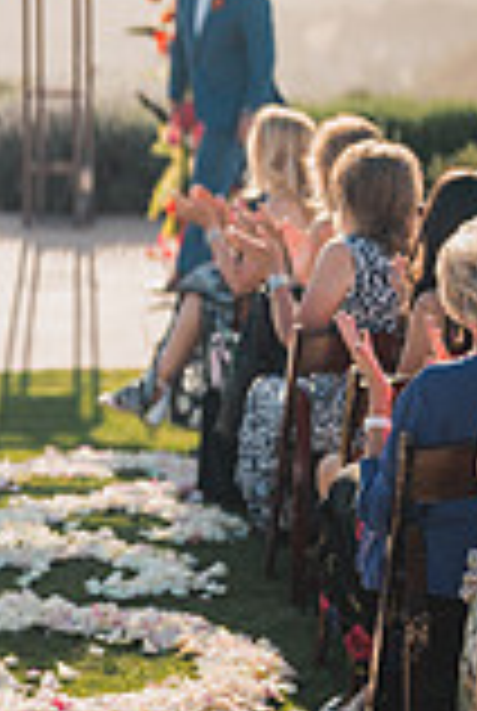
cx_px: -158
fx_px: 2810
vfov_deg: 14.4
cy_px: 225
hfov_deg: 9.5
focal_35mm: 142
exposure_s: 1/8000
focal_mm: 50
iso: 100
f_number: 1.2
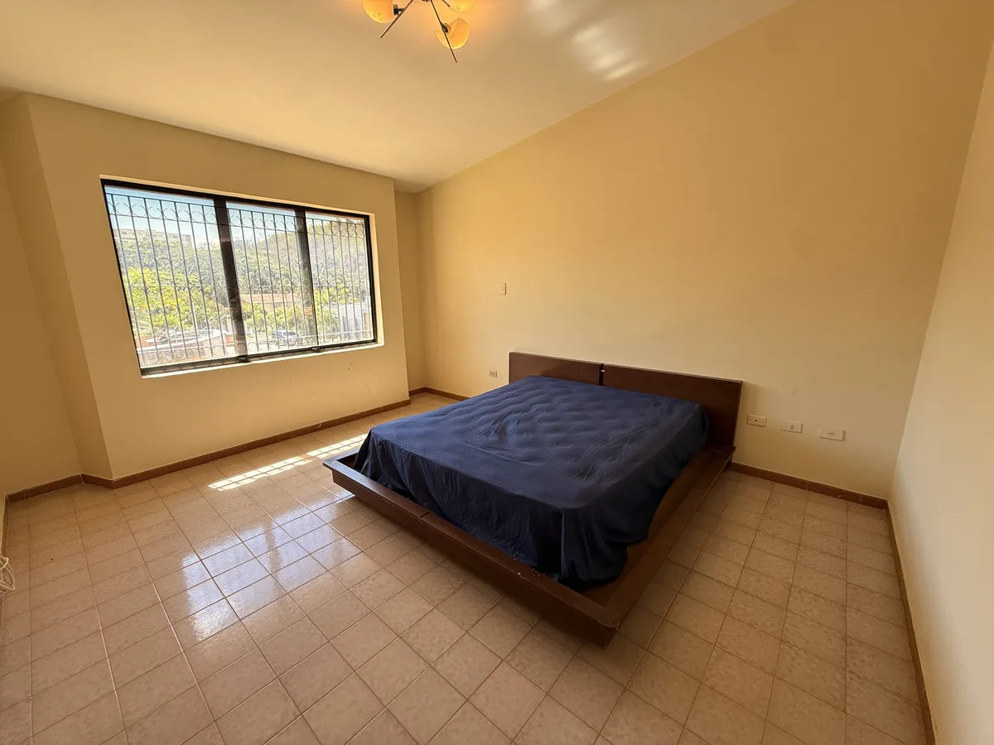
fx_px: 402
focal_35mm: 14
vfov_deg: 85.7
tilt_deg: -12.1
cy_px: 372
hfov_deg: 102.1
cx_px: 497
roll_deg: +0.0
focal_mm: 2.22
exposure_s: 1/99
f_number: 2.2
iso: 80
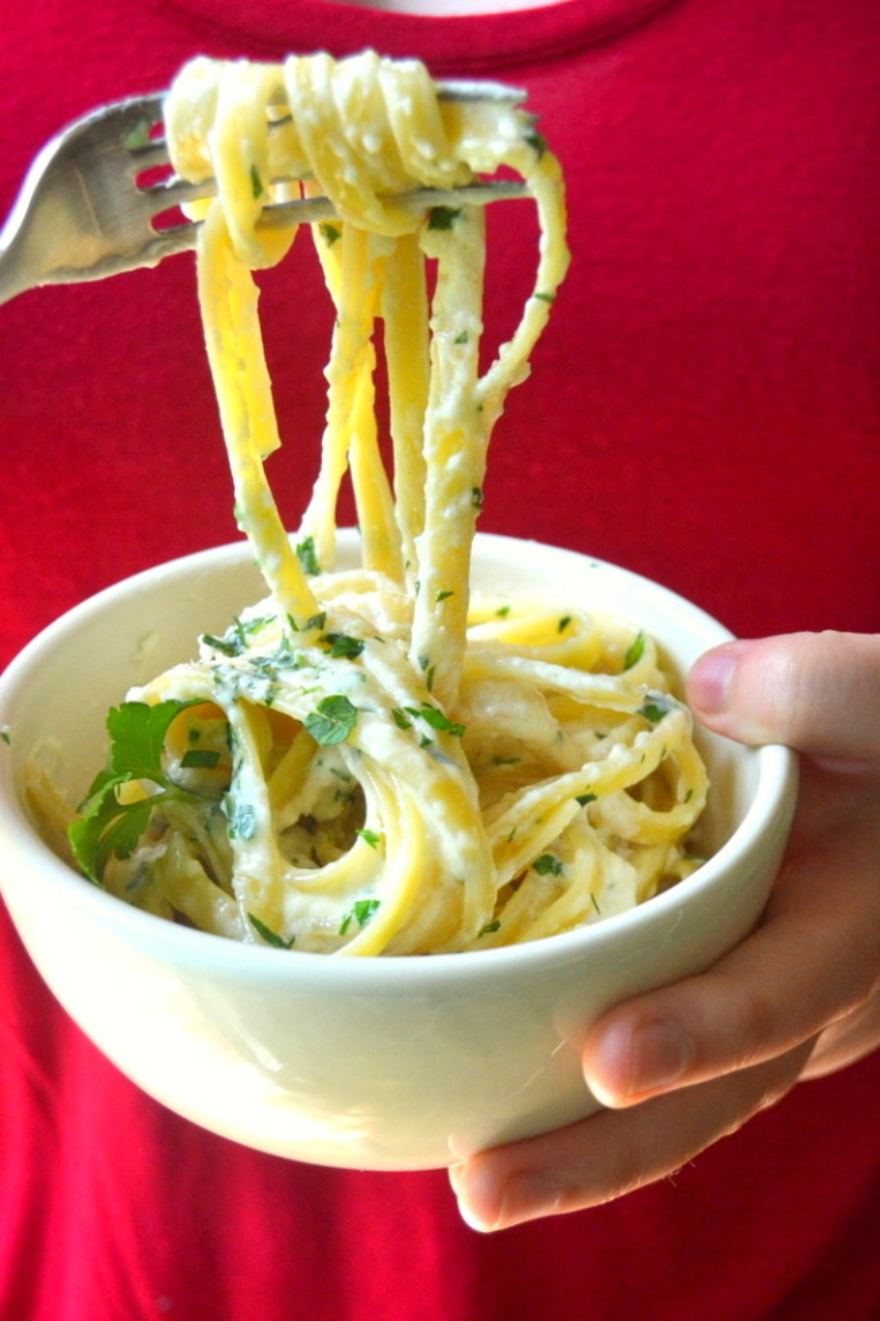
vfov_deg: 24.6
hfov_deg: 16.5
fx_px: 3026
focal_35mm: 82
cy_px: 660
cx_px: 440
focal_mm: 55
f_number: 5.6
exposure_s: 1/500
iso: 1100
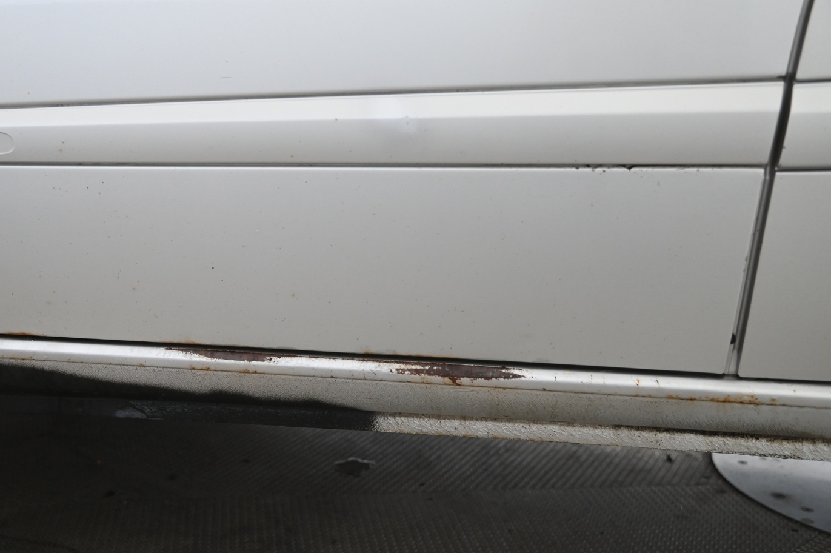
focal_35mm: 45
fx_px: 1038
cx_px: 348
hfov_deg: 43.5
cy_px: 267
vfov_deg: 29.8
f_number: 4
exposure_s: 1/50
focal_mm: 38
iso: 2000
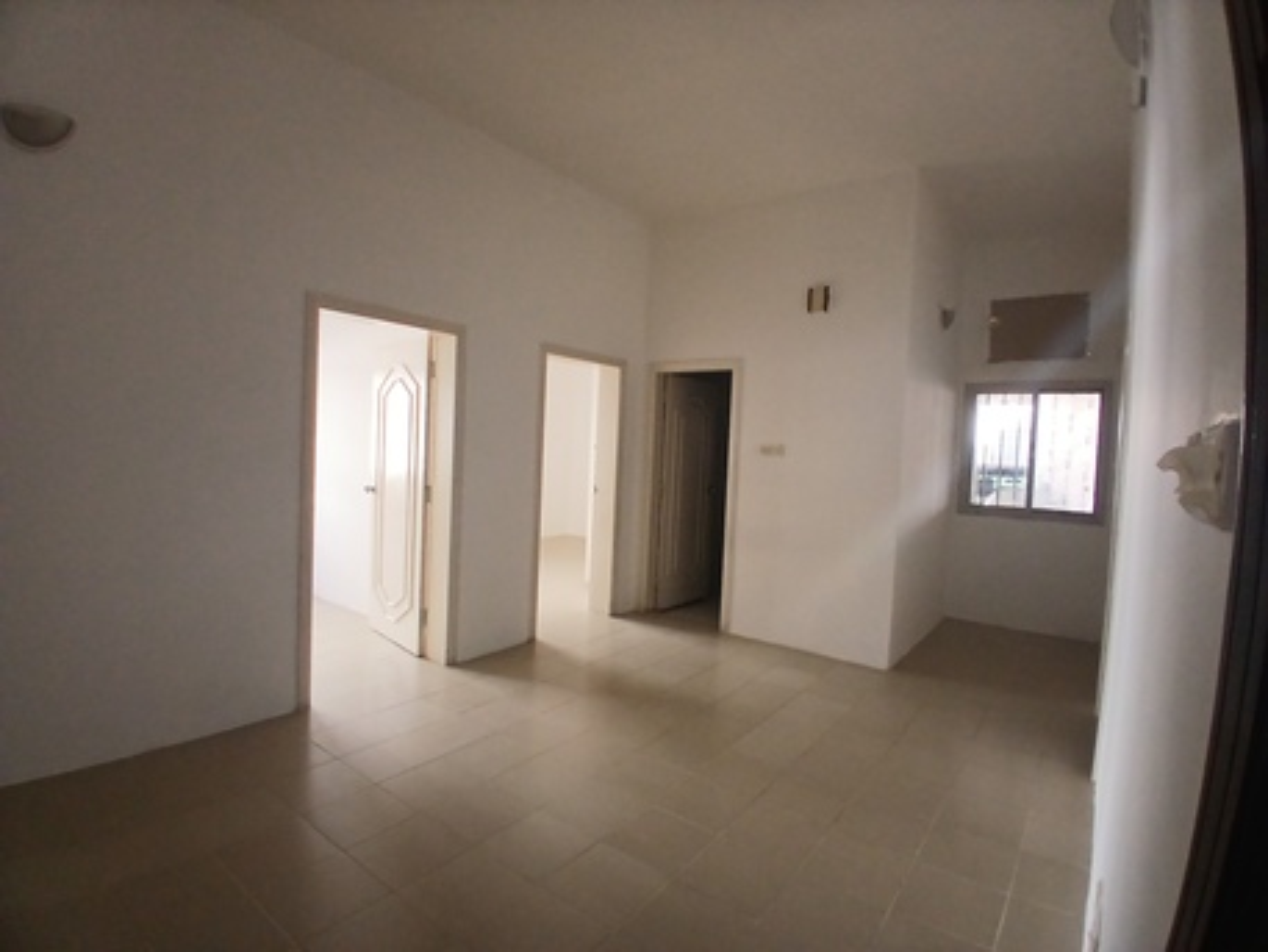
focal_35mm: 17
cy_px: 476
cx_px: 634
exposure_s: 1/33.3
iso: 100
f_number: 2.2
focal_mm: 1.4
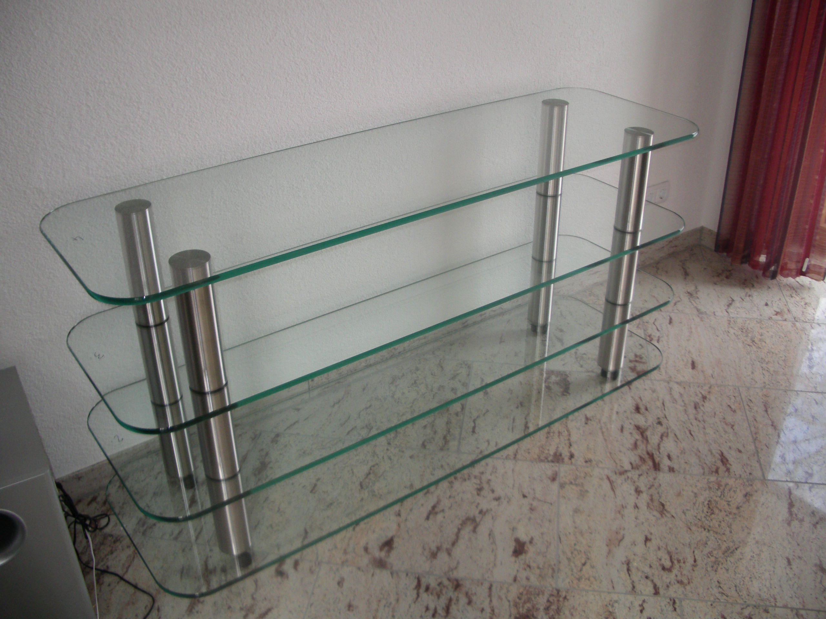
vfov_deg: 40.7
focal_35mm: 35
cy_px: 310
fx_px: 835
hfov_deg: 52.6
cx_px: 413
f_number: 2.6
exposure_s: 1/60
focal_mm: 5.8
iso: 160
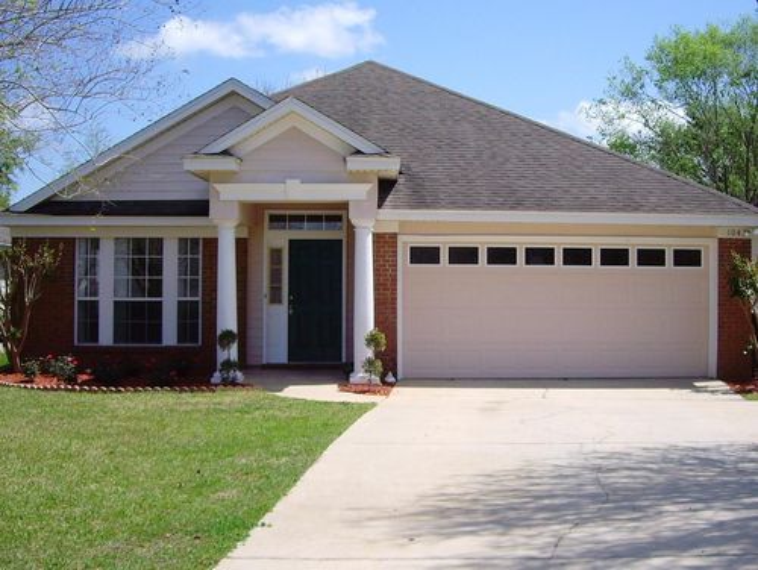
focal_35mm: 38
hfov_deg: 48.9
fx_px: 833
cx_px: 379
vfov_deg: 37.8
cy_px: 285
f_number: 4.3
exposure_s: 1/800
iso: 64
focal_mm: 6.2
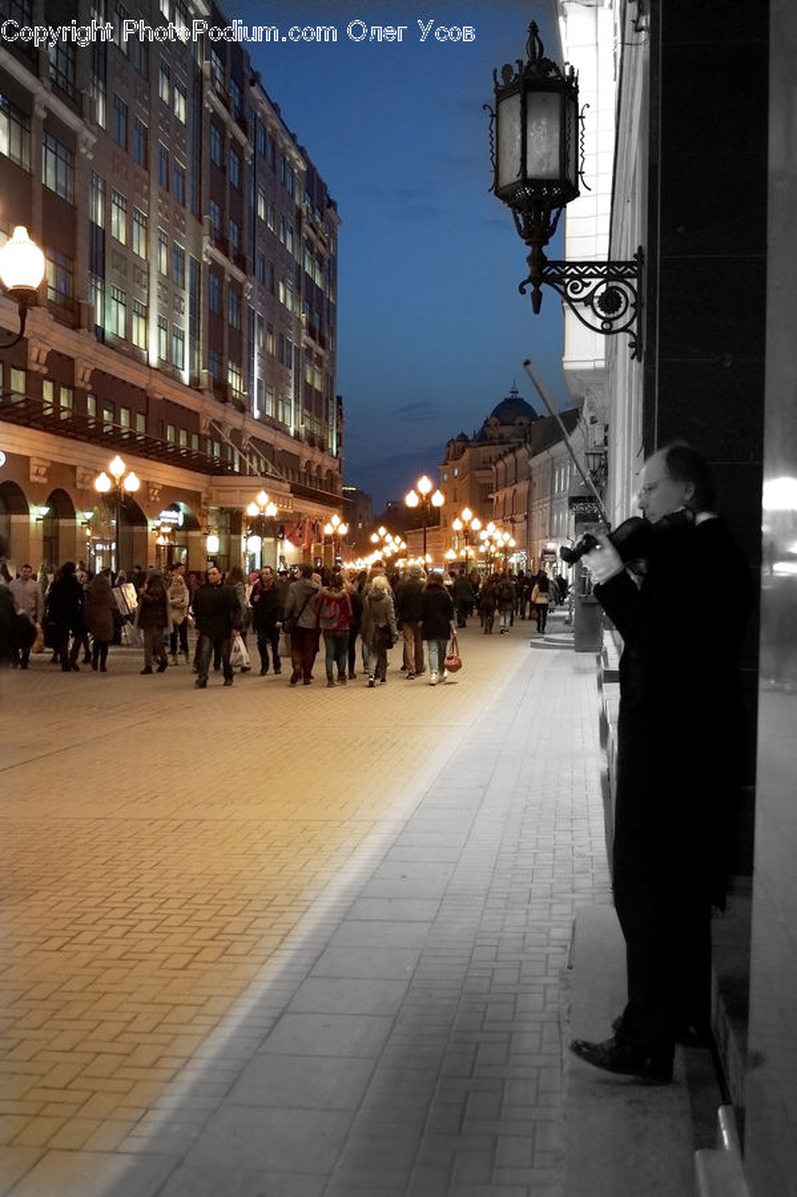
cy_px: 598
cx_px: 398
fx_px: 1297
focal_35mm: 39
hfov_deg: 34.2
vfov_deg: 49.6
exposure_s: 1/60
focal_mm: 26
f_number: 4
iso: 1250
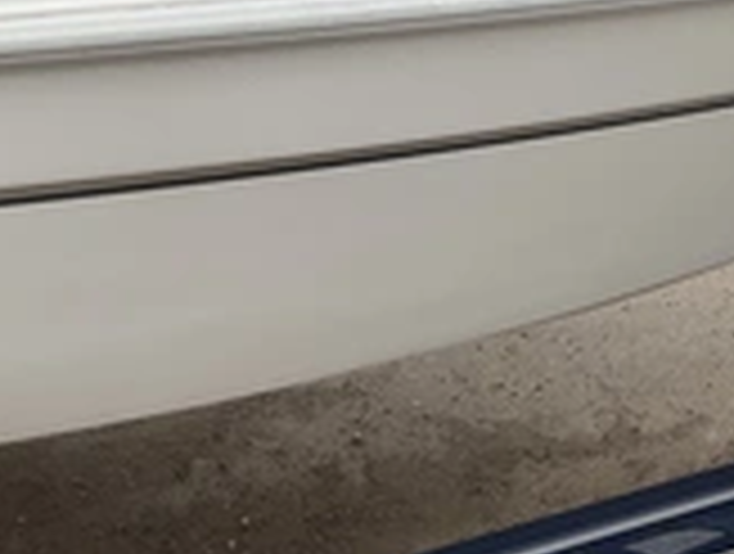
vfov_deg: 20.4
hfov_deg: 26.3
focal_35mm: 71
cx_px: 675
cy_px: 63
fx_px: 1509
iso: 25
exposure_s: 1/1534
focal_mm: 3
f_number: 1.8
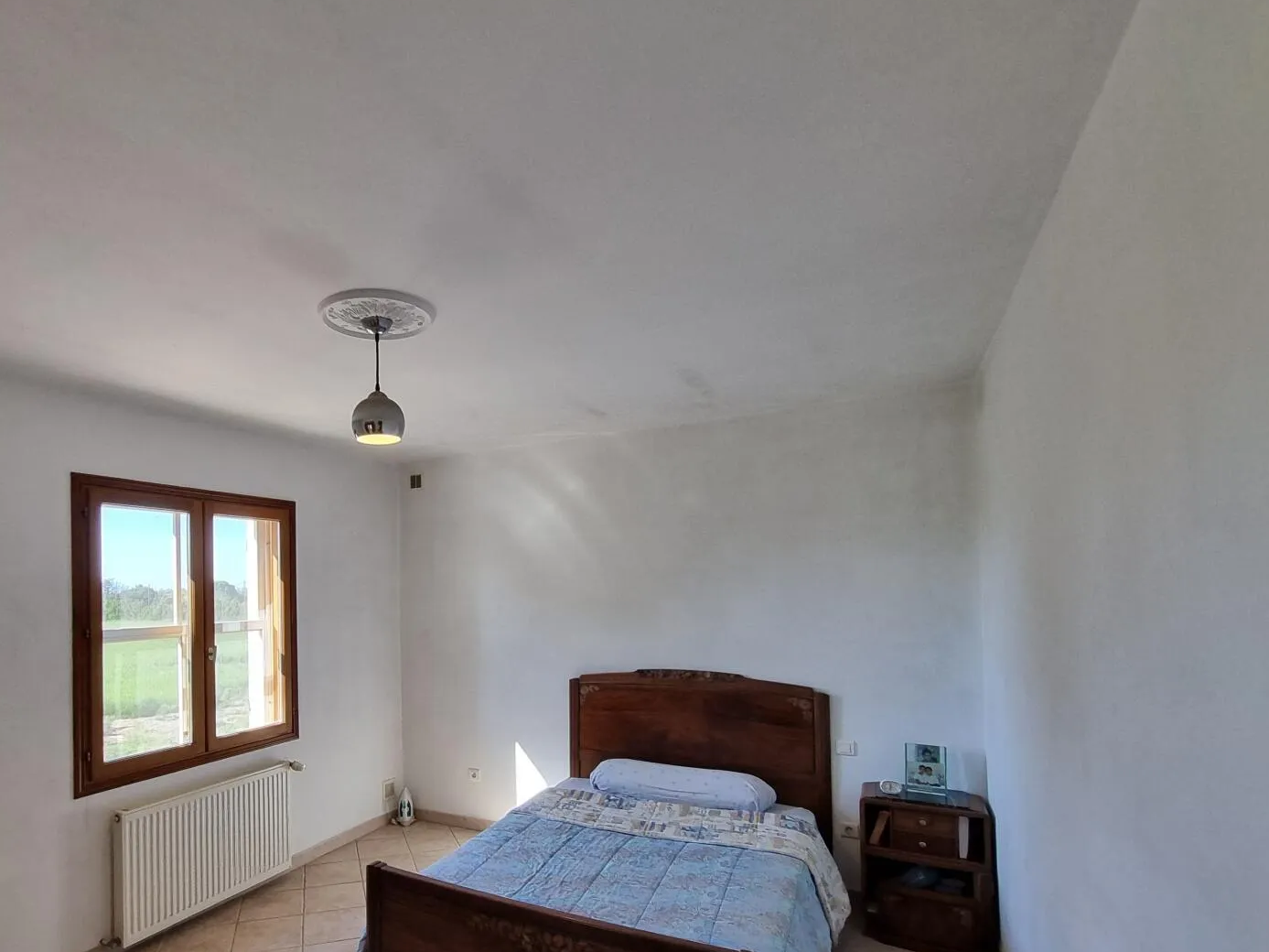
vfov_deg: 71.0
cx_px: 490
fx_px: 660
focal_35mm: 18
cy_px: 557
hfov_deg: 86.3
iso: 80
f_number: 2.2
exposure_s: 1/100
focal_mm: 1.74
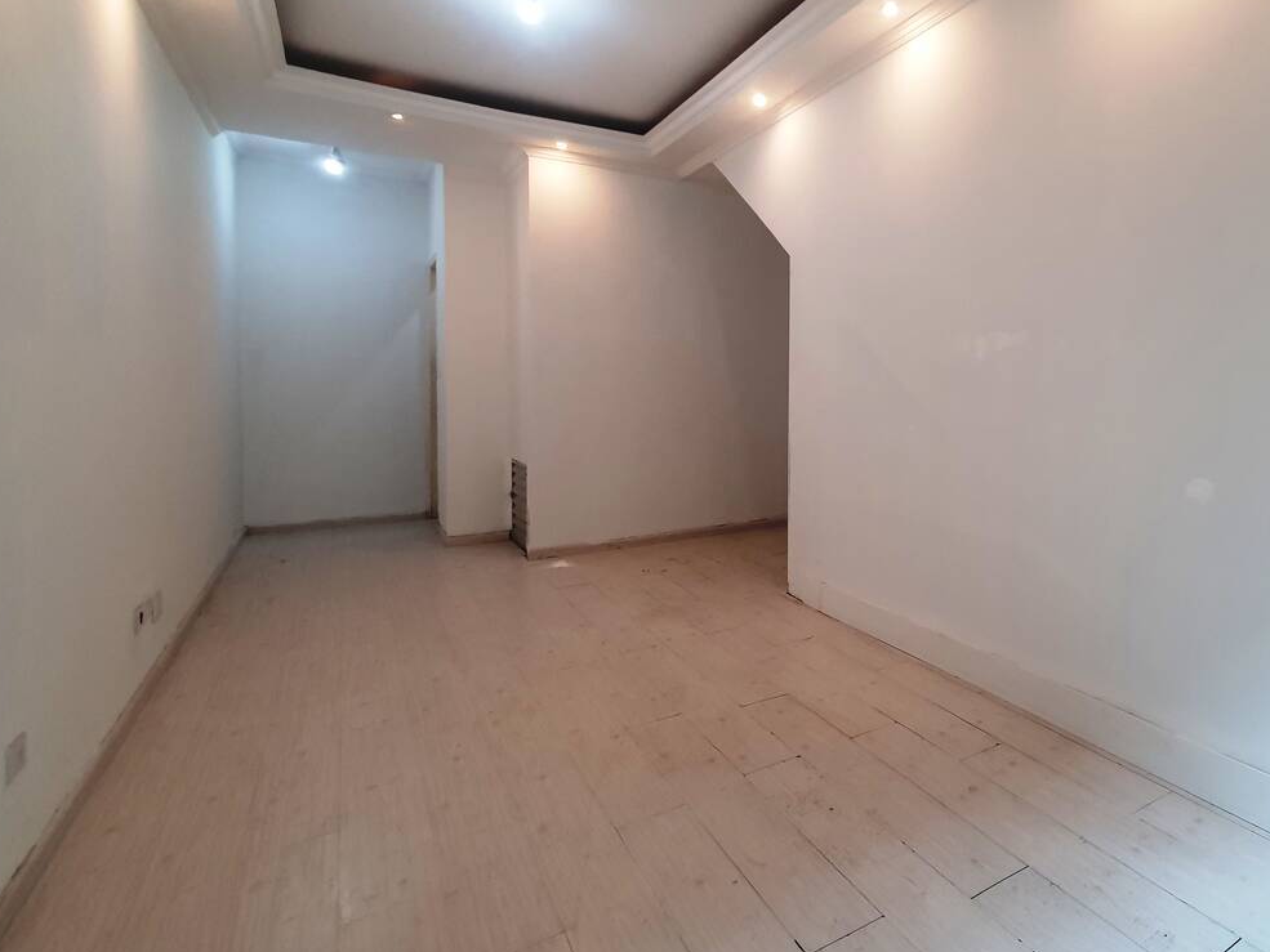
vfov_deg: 68.0
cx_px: 888
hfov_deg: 80.6
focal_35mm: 19
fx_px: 697
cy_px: 376
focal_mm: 1.8
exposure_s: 1/60
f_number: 2.2
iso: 80
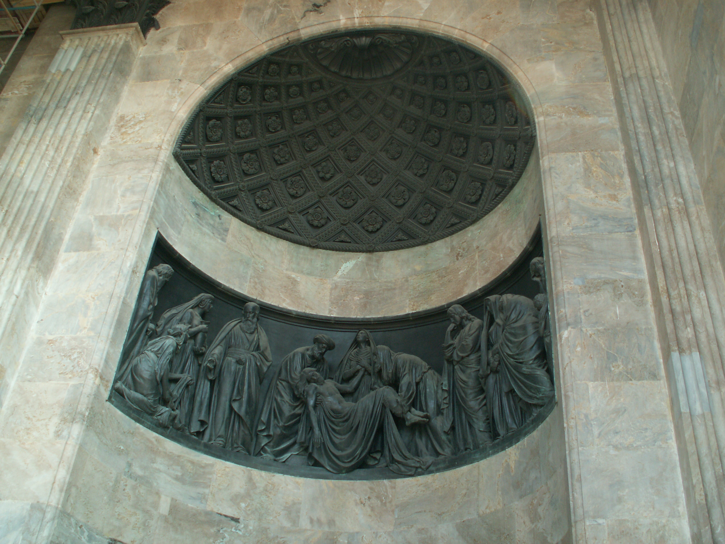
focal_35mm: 35
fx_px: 733
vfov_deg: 40.7
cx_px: 362
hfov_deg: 52.6
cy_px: 272
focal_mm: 5.86
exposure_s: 1/30
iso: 50
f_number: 2.8
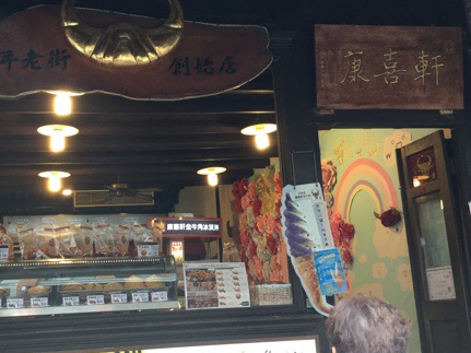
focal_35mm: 46
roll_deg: +0.2
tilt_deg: +13.1
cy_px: 172
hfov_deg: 41.1
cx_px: 192
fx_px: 626
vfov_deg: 31.5
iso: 25
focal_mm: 3.3
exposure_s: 1/30
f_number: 2.4
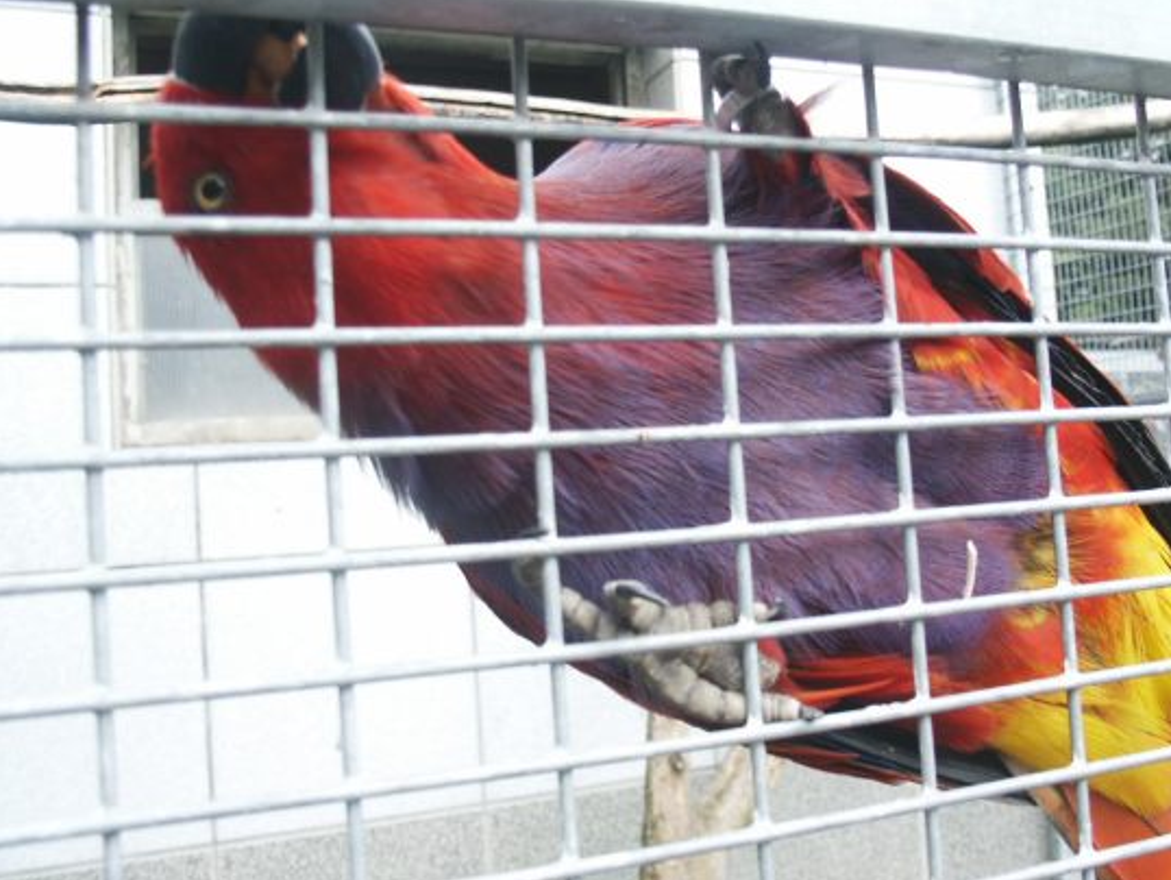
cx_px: 644
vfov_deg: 36.8
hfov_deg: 47.8
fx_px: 1320
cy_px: 407
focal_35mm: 39
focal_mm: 7.19
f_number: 3
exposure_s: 1/125
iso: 64
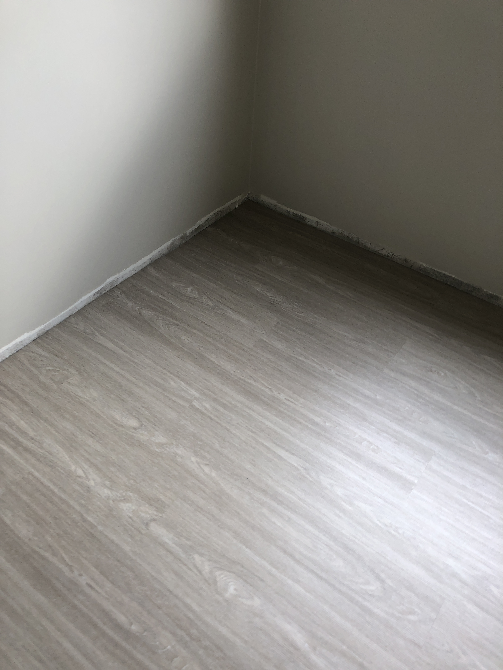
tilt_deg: -46.8
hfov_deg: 49.7
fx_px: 542
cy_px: 335
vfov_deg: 63.4
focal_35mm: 28
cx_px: 252
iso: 40
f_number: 1.8
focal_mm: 4
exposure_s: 1/120
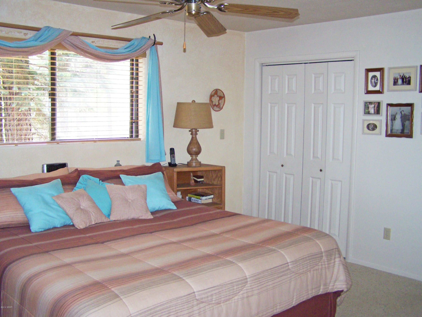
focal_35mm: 38
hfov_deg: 49.0
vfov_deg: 37.7
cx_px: 211
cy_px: 158
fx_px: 463
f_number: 2.8
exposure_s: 1/60
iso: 160
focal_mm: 6.3
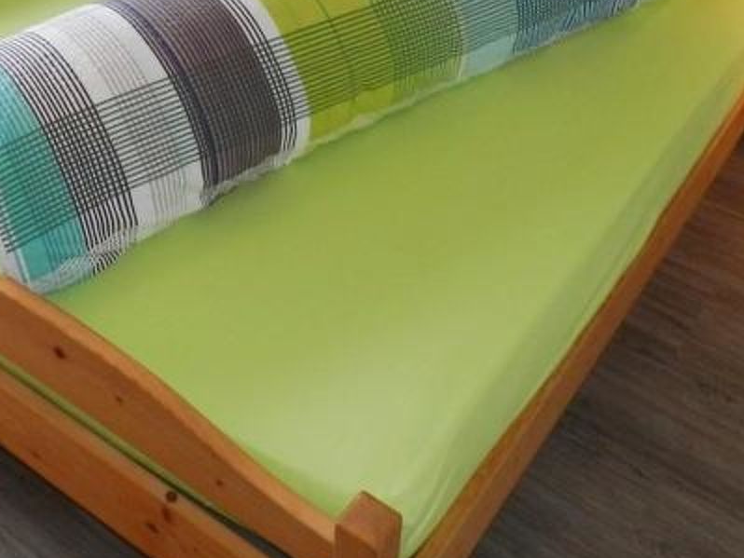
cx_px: 179
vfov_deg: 22.9
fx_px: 1268
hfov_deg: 32.0
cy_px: -102
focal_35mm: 59
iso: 200
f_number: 3.4
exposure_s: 1/30
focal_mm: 4
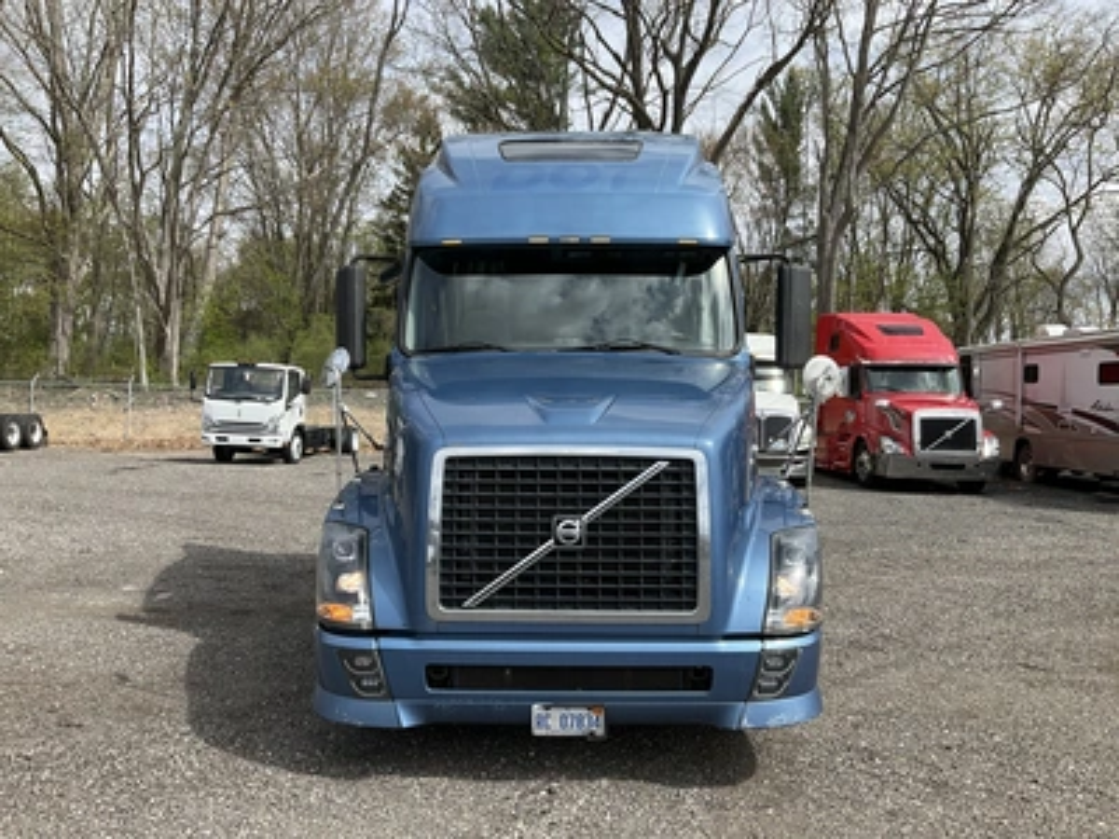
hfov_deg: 61.7
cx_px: 560
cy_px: 420
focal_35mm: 29
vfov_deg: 48.2
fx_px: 937
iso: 25
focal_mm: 3
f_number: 1.8
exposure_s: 1/1377
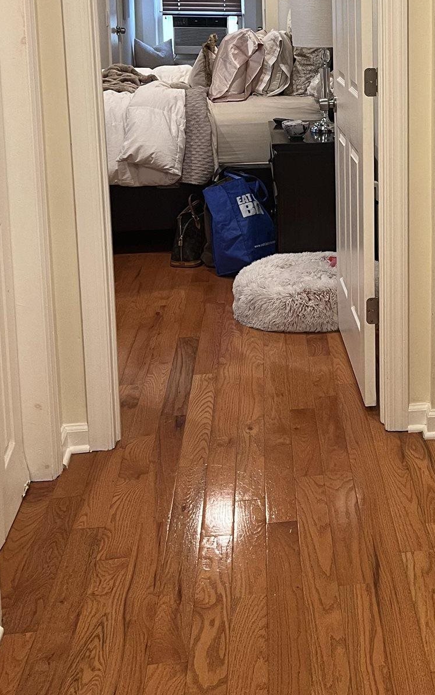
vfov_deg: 37.1
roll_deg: -0.5
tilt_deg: -11.1
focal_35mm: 53
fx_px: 1005
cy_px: 161
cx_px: 433
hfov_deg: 23.4
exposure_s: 1/60
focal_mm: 5.7
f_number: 1.5
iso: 125
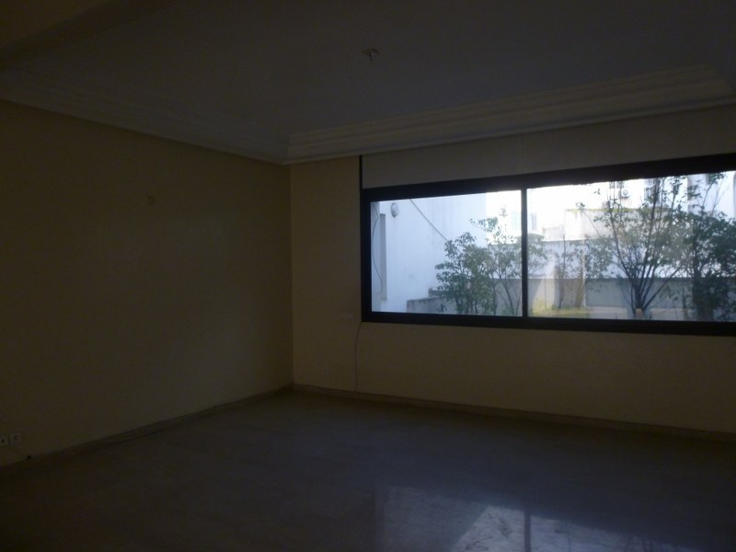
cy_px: 276
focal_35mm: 25
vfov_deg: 54.9
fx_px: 532
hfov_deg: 69.4
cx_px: 368
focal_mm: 4.5
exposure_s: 1/60
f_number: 3.1
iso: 200
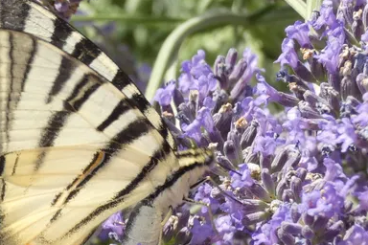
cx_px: 98
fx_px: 2443
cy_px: 167
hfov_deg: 8.6
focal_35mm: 239
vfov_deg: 5.7
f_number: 5.3
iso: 80
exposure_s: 1/80
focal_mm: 24.7
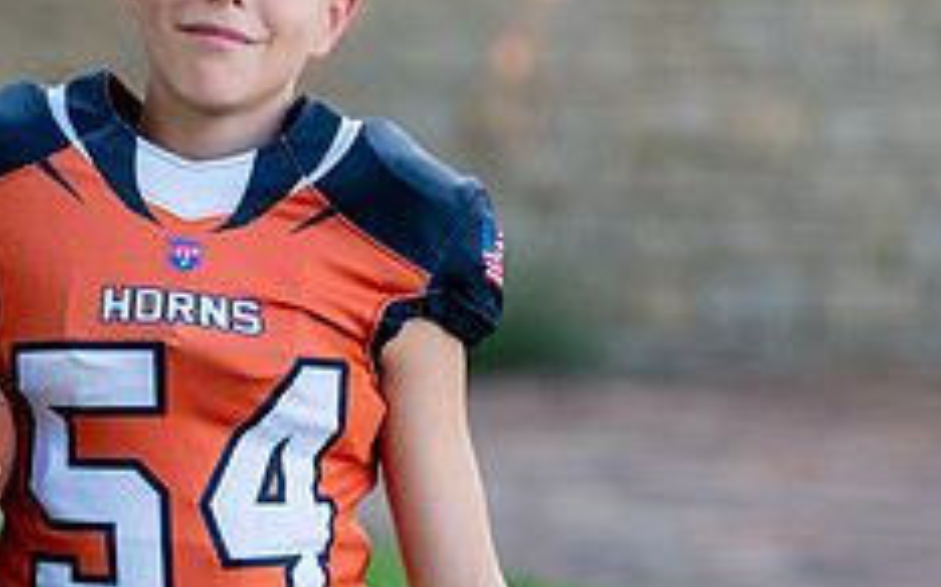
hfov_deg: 12.1
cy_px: 350
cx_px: 173
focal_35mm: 172
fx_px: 4409
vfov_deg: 7.6
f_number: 1.2
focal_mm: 50
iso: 200
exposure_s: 1/1600
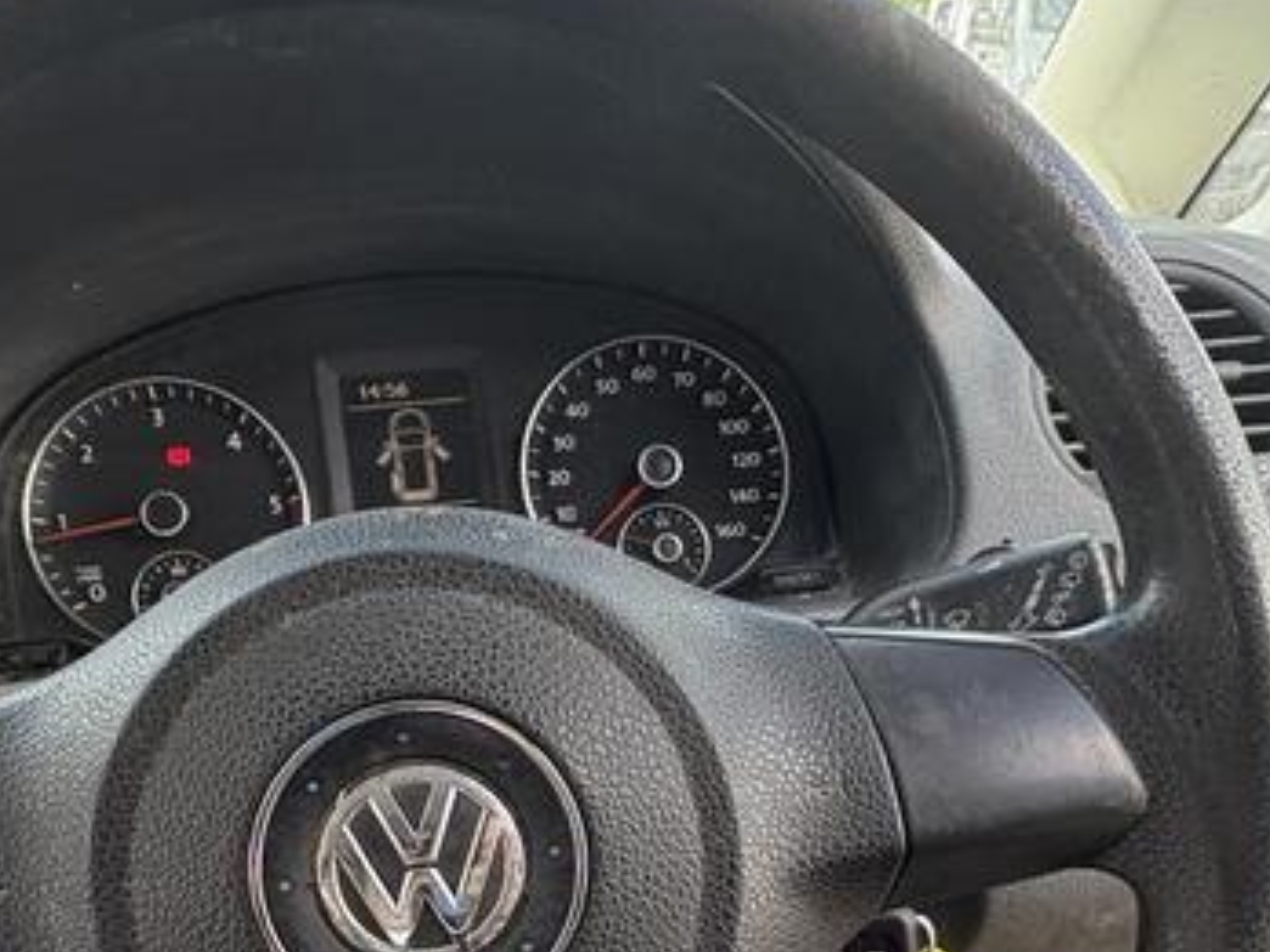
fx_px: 1321
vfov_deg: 37.4
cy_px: 835
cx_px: 657
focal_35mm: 36
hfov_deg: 51.3
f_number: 2.2
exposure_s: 1/140
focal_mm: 2.22
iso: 125
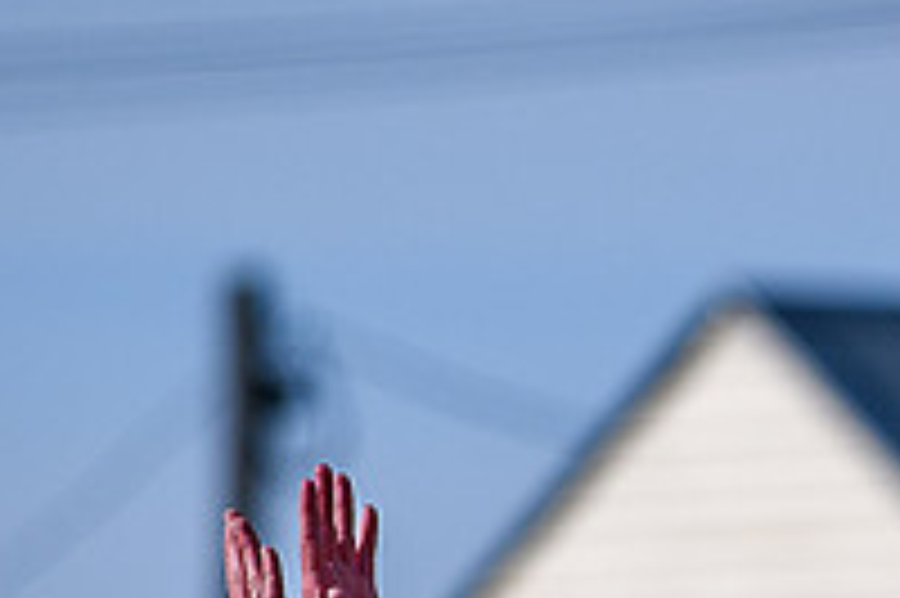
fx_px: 39042
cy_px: 1019
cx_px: 1302
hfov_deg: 1.3
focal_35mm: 1563
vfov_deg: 0.9
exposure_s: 1/3200
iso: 100
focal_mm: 165
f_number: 2.8
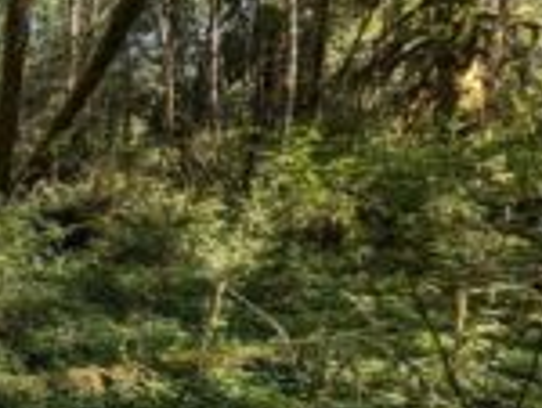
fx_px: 502
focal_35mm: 32
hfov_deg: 37.1
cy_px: 229
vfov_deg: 44.2
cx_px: -155
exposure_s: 1/90
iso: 41
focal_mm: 2.23
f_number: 1.95
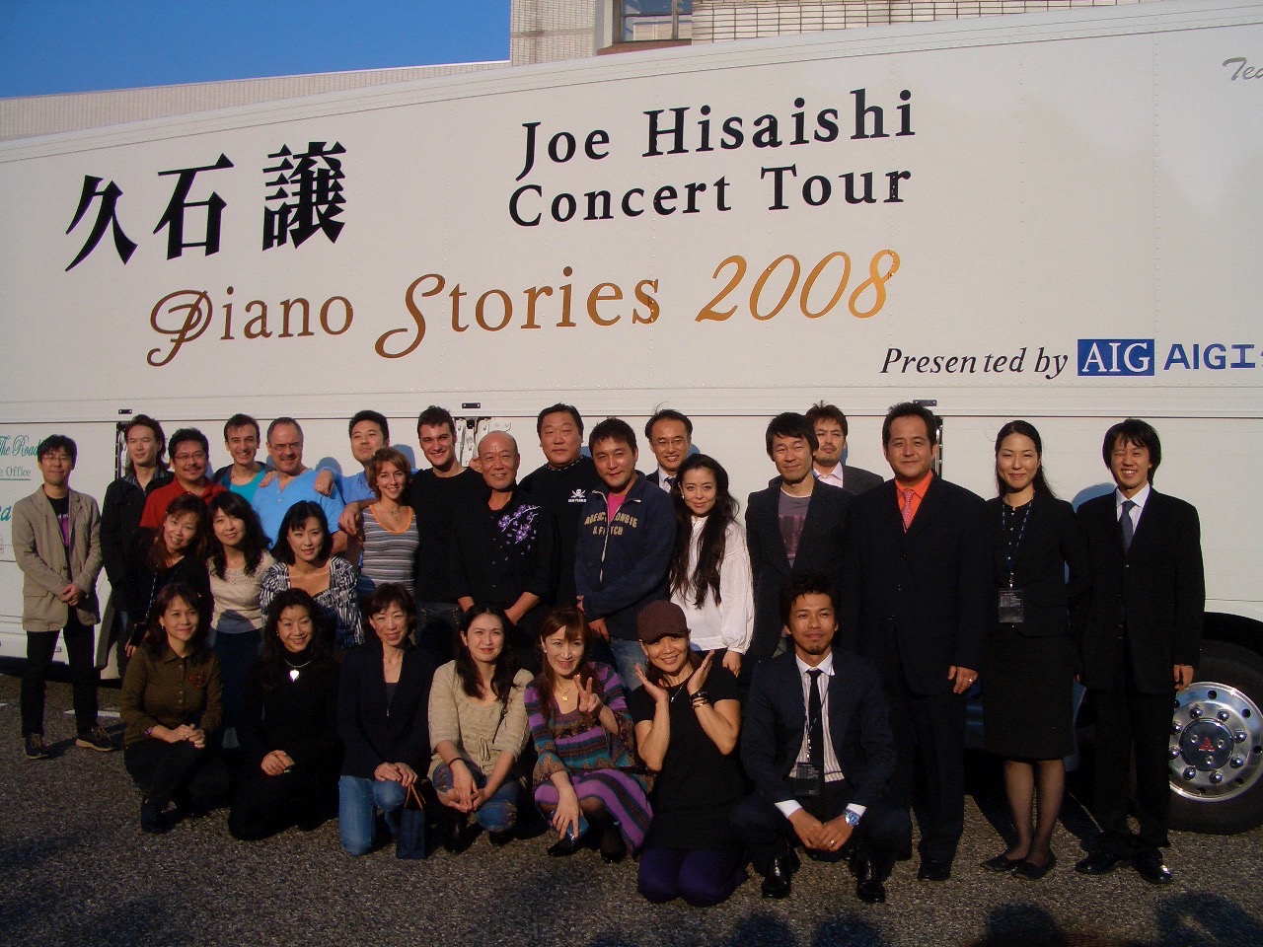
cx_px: 632
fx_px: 1277
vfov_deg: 40.7
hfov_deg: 52.6
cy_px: 474
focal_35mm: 35
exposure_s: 1/640
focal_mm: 5.8
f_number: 4.3
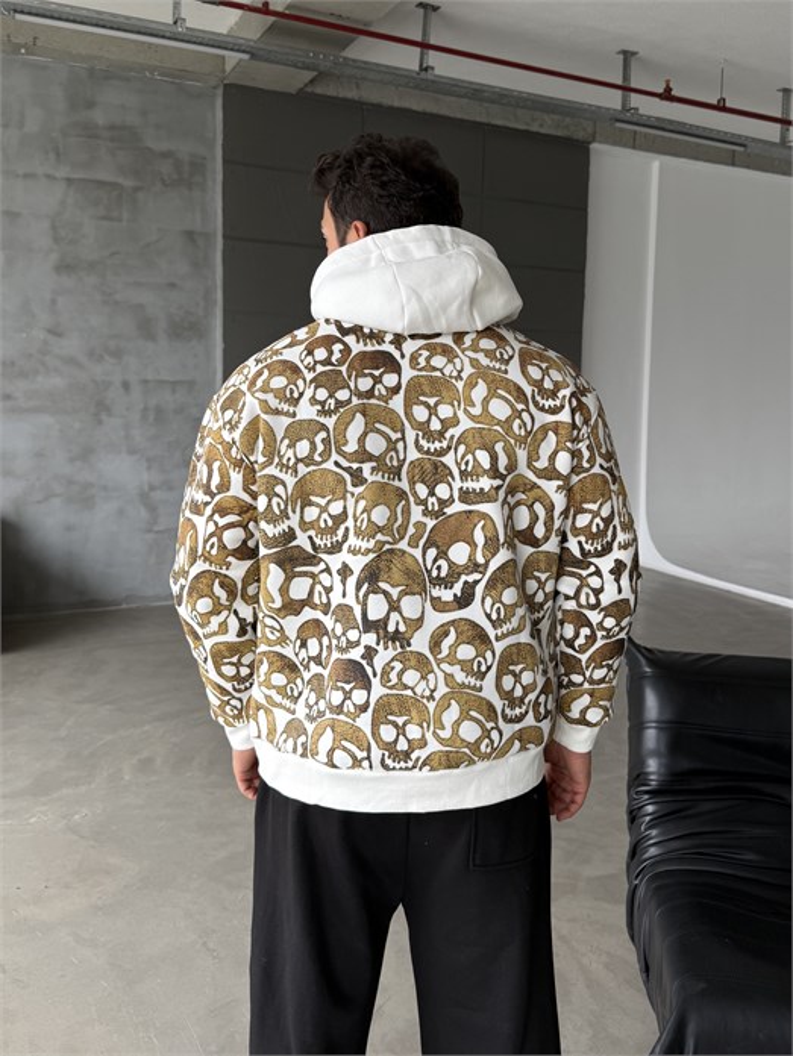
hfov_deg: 56.8
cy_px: 528
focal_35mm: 24
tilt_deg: -1.7
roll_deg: -0.4
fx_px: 733
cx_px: 396
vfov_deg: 71.6
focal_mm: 6.76
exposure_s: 1/121
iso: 64
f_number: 1.78
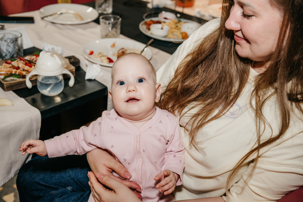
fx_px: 404
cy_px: 101
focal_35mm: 48
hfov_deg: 41.1
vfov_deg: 28.1
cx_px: 152
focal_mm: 48
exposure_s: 1/160
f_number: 4.5
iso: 640
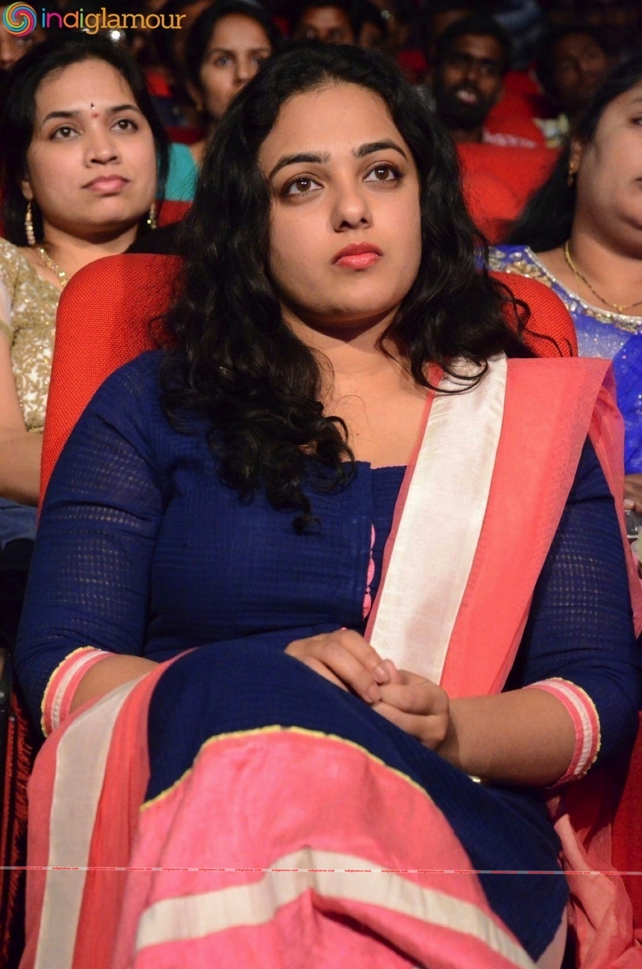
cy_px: 484
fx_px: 3223
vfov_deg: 17.1
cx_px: 321
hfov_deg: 11.4
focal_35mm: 120
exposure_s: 1/125
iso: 8000
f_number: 5.6
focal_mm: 80
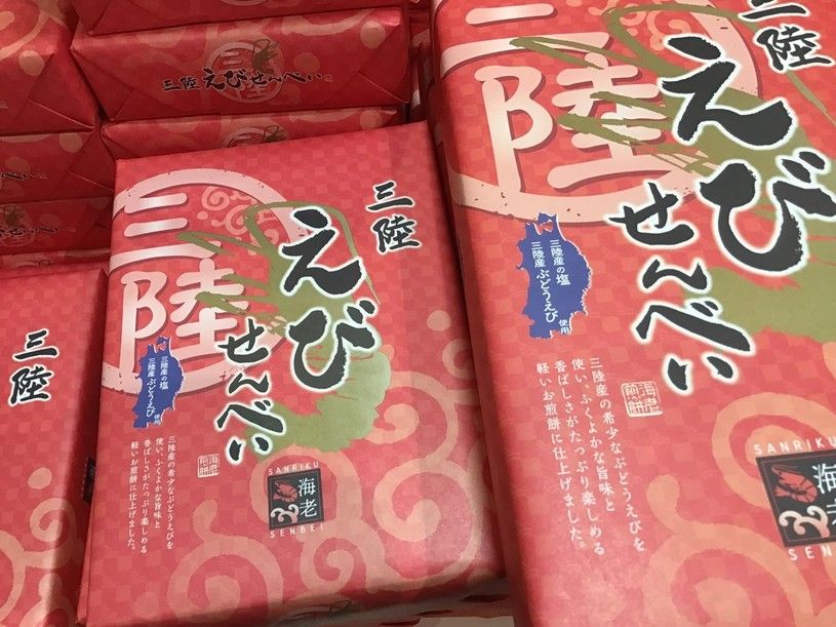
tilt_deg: -60.6
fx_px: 749
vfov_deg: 45.4
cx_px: 418
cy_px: 314
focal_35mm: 31
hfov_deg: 58.4
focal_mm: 3.3
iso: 100
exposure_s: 1/33
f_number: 2.4
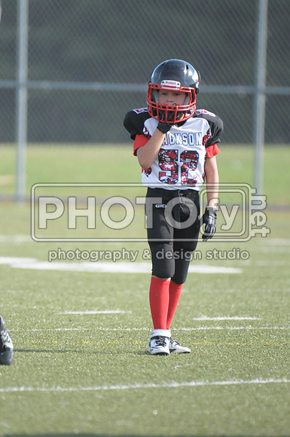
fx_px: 7271
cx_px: 145
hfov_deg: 2.3
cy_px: 218
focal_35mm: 600
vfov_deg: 3.4
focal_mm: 400
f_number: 4
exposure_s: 1/4000
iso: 1600
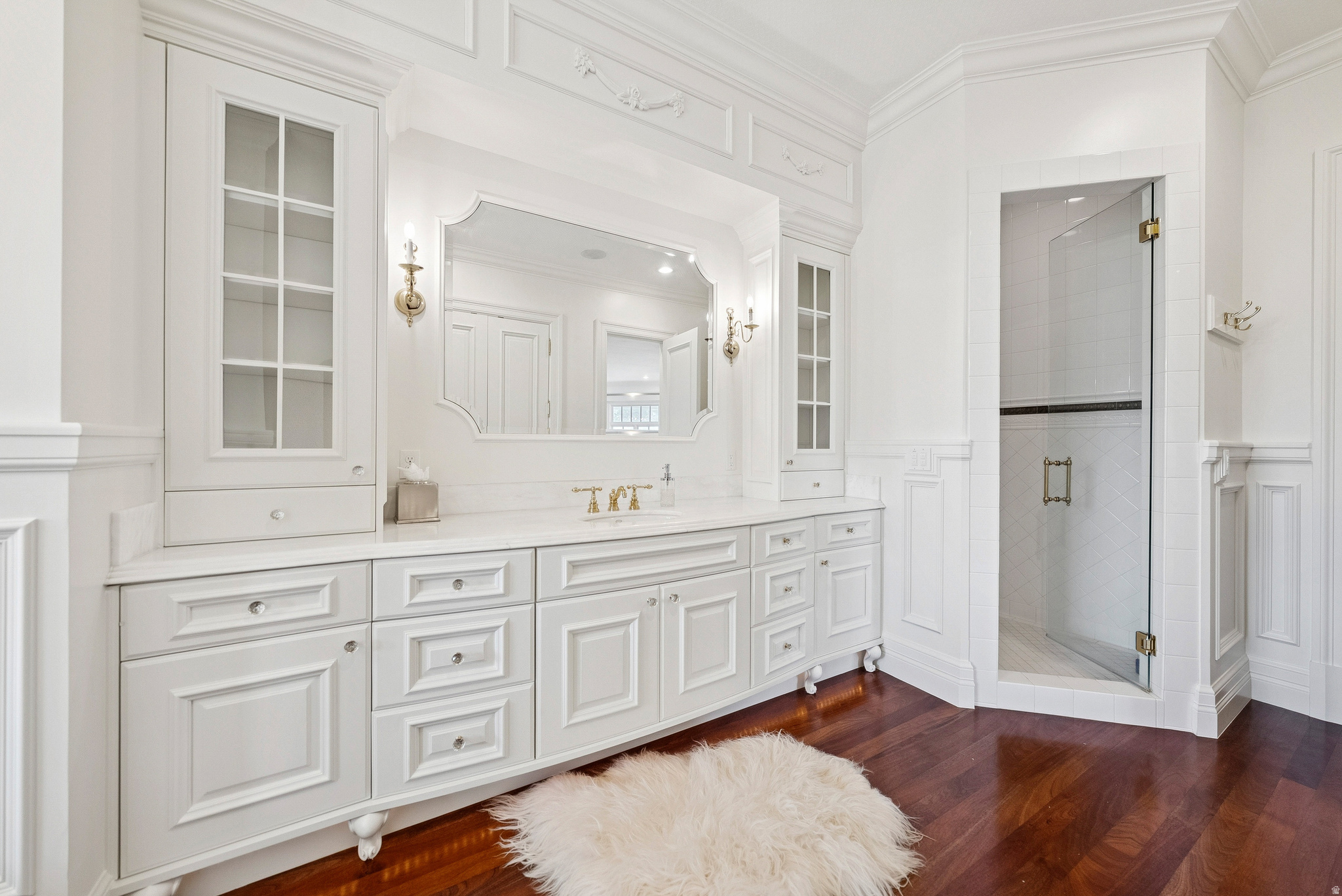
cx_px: 671
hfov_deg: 108.3
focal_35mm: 13
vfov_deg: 85.5
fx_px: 485
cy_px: 448
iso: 1600
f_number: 5
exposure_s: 1/160
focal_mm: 13
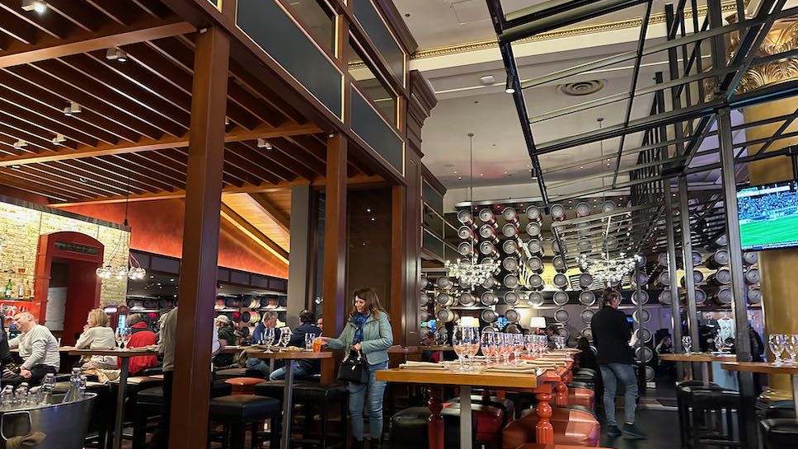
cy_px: 245
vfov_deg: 42.9
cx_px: 387
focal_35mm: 27
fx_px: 571
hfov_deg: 69.8
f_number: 1.78
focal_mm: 6.86
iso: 1000
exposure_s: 1/40
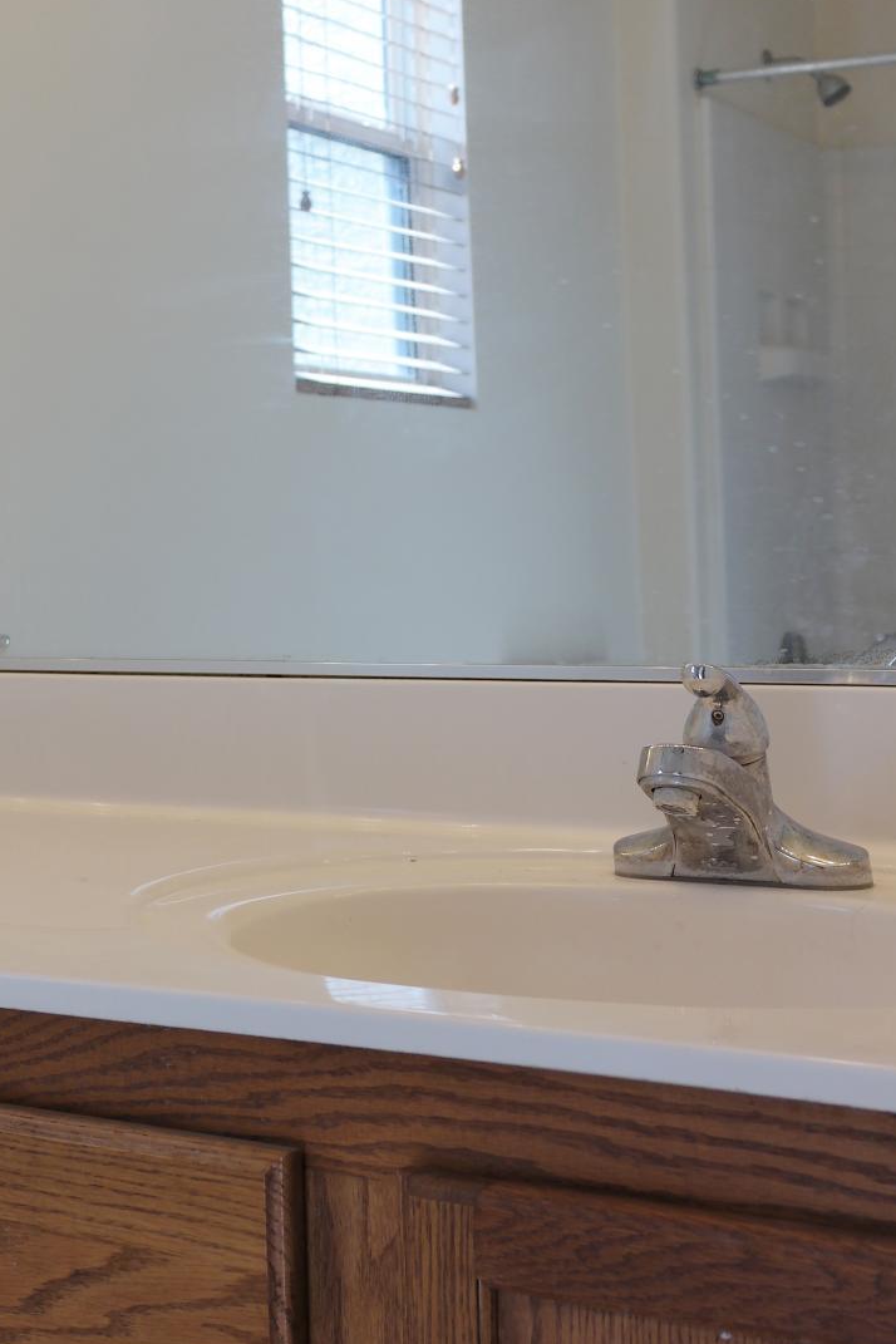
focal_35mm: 56
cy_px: 563
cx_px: 224
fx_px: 2091
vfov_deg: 35.6
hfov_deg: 23.9
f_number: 4
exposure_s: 1/100
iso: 100
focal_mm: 20
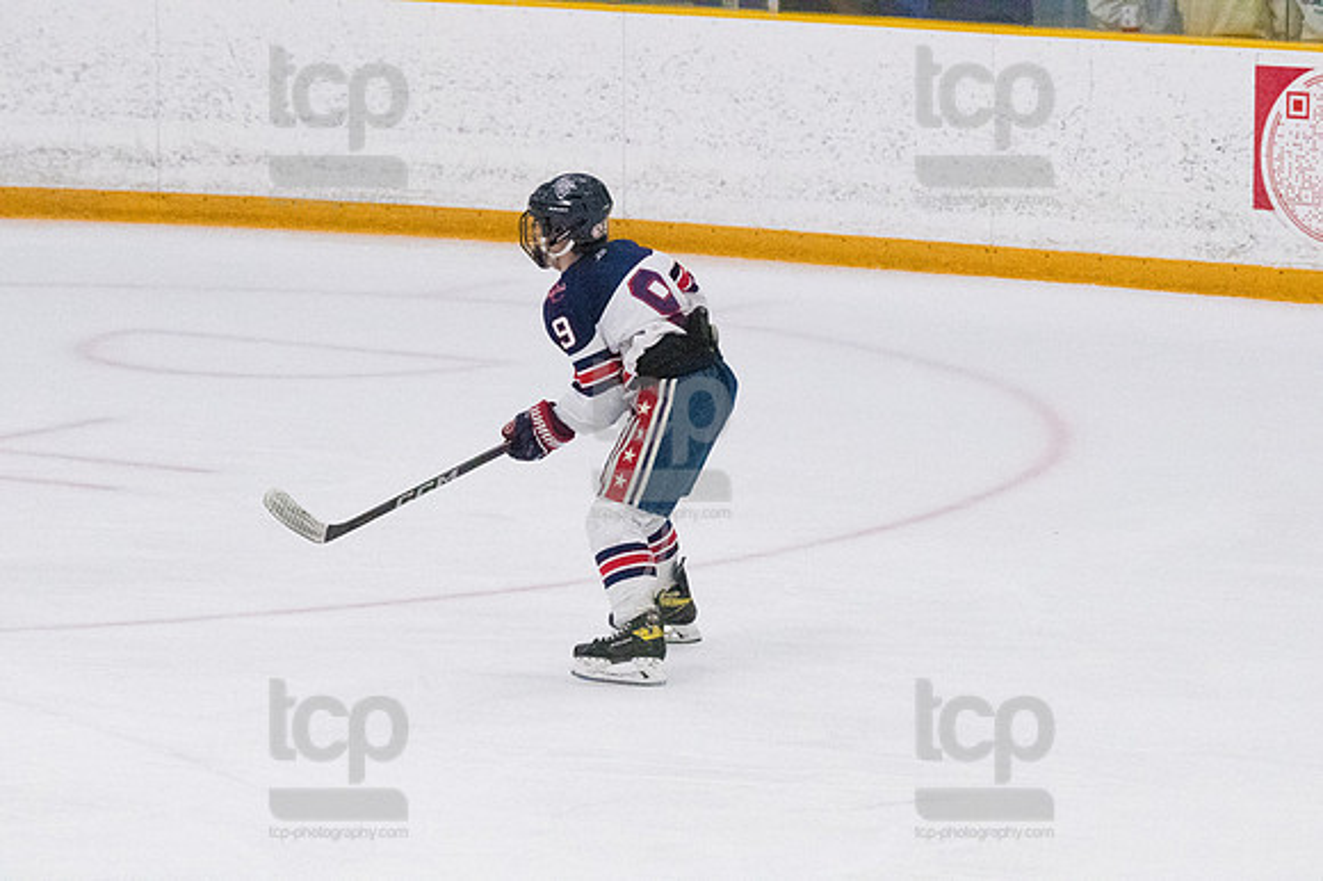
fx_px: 10724
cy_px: 440
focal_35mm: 292
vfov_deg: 4.7
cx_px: 662
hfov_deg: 7.1
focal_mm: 195
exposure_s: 1/1600
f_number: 5
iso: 8000
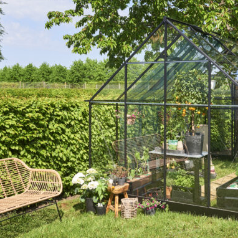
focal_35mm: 57
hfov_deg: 29.7
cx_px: 173
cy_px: 88
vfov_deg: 29.9
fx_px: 443
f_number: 8
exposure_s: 1/125
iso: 100
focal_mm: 32
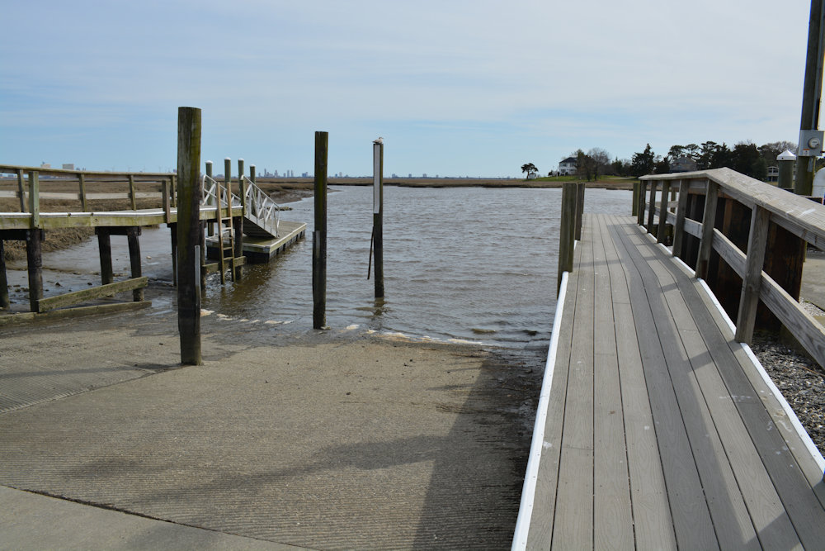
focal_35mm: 27
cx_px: 412
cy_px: 276
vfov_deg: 47.9
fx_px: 619
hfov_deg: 67.4
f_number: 9
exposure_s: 1/320
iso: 100
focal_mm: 18
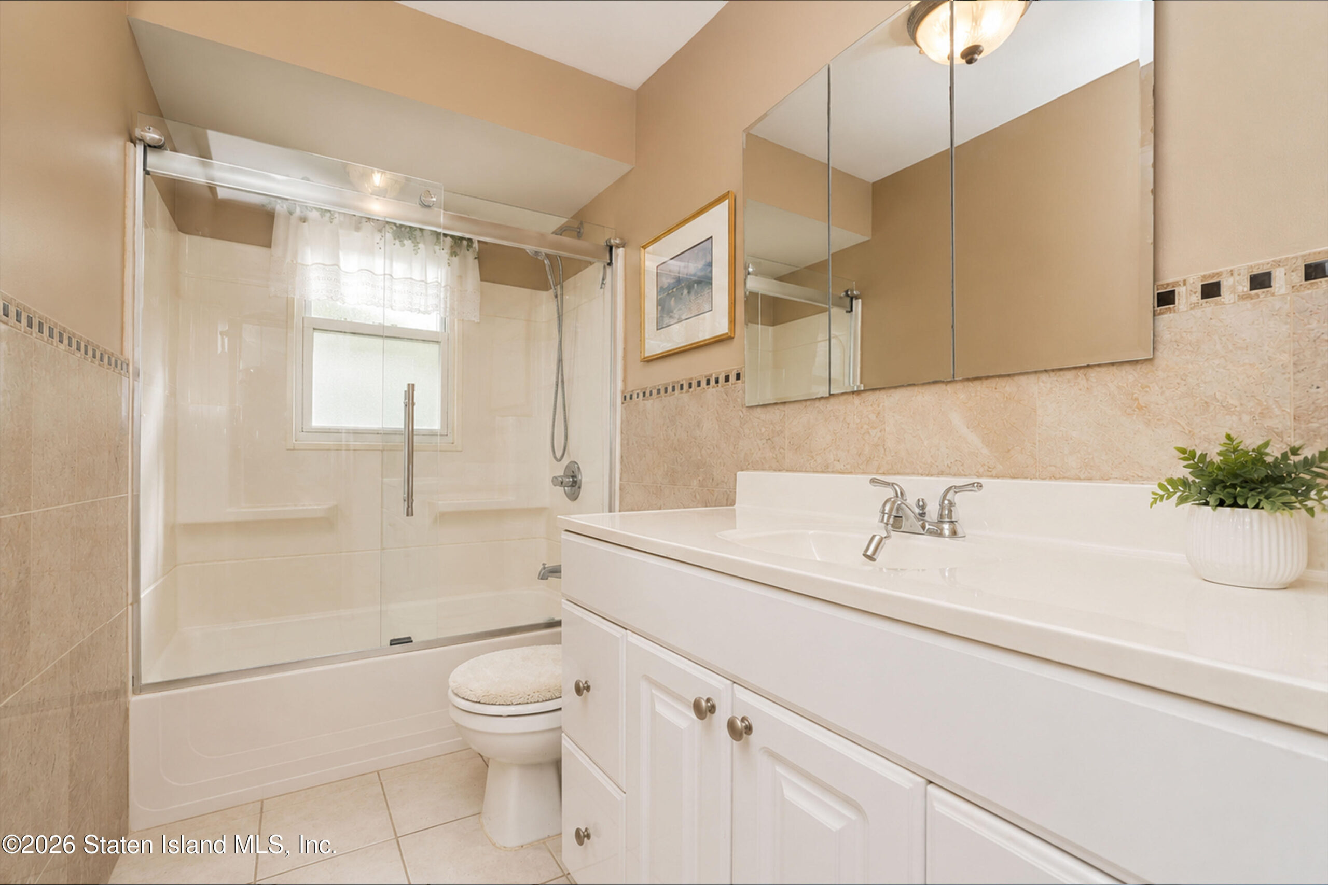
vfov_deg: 73.8
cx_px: 664
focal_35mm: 16
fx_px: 590
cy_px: 442
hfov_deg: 96.7
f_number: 5.6
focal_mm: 16
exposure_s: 1/60
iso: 64
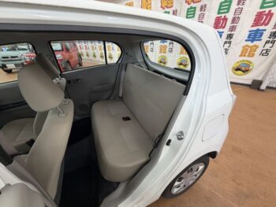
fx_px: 112
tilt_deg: -27.8
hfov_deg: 102.0
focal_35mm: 14
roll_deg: +1.7
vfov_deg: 85.7
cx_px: 138
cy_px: 104
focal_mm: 2.22
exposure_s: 1/100
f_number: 2.2
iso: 160
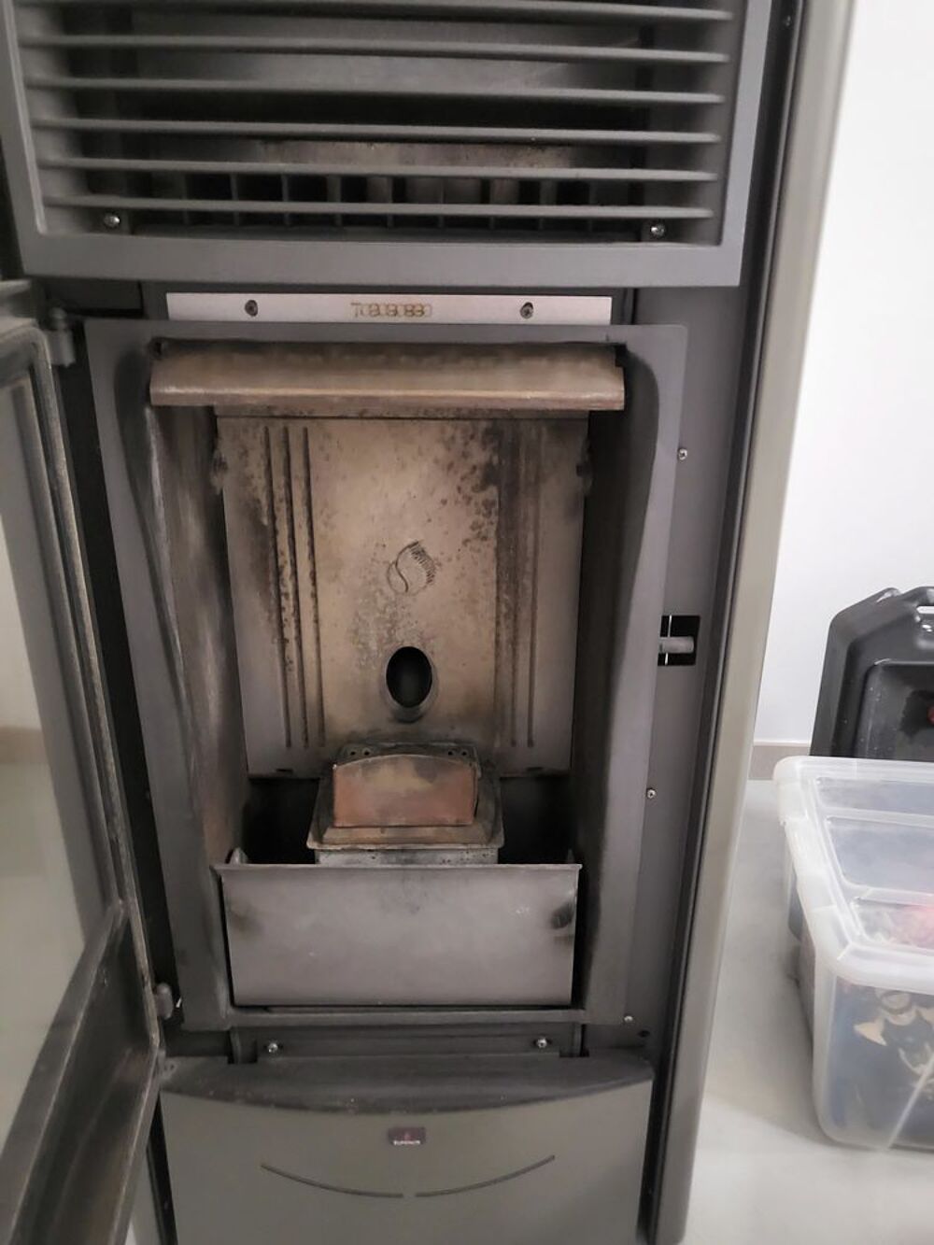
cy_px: 622
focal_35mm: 26
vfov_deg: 67.3
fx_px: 935
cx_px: 467
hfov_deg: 53.1
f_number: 1.8
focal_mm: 4.25
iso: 1250
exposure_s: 1/20
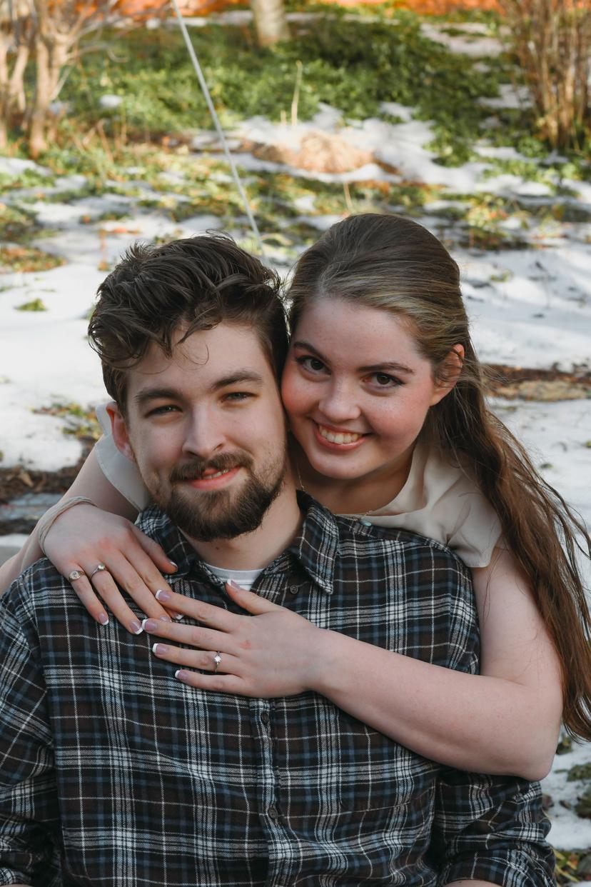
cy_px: 444
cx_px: 296
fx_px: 3127
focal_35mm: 127
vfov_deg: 16.1
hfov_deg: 10.8
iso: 640
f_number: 11
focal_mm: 85
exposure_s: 1/320
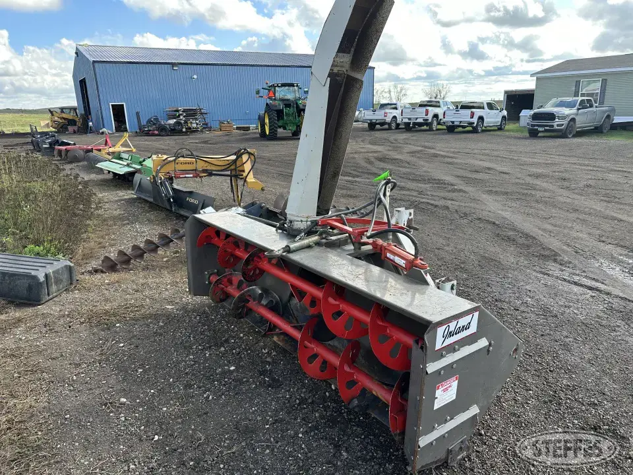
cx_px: 316
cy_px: 238
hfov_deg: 71.6
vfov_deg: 56.8
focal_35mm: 24
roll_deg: +2.0
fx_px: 439
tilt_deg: -17.1
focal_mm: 6.86
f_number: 1.78
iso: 80
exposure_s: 1/822
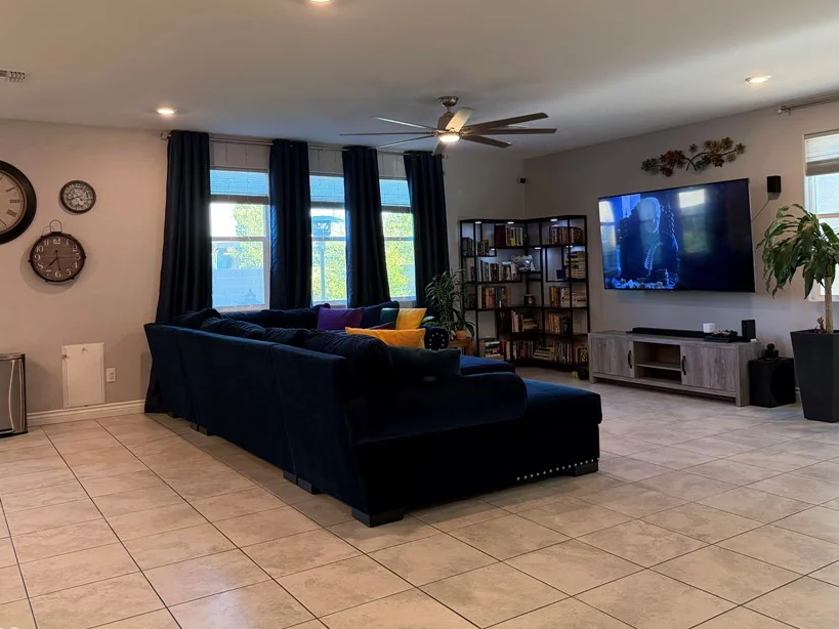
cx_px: 433
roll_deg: +1.7
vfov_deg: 46.6
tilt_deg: +0.8
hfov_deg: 60.0
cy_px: 259
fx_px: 727
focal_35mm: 30
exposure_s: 1/120
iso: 320
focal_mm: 6.76
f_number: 1.78
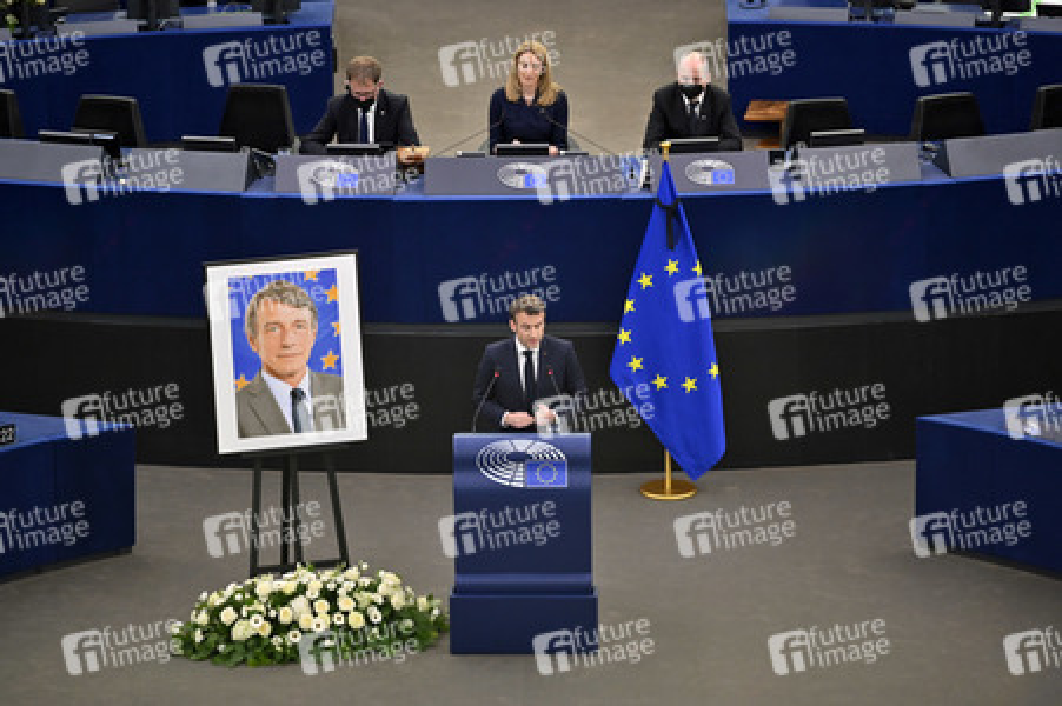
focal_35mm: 200
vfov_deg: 6.9
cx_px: 531
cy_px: 353
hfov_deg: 10.3
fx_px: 5896
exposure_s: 1/400
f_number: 2.8
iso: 1250
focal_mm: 200
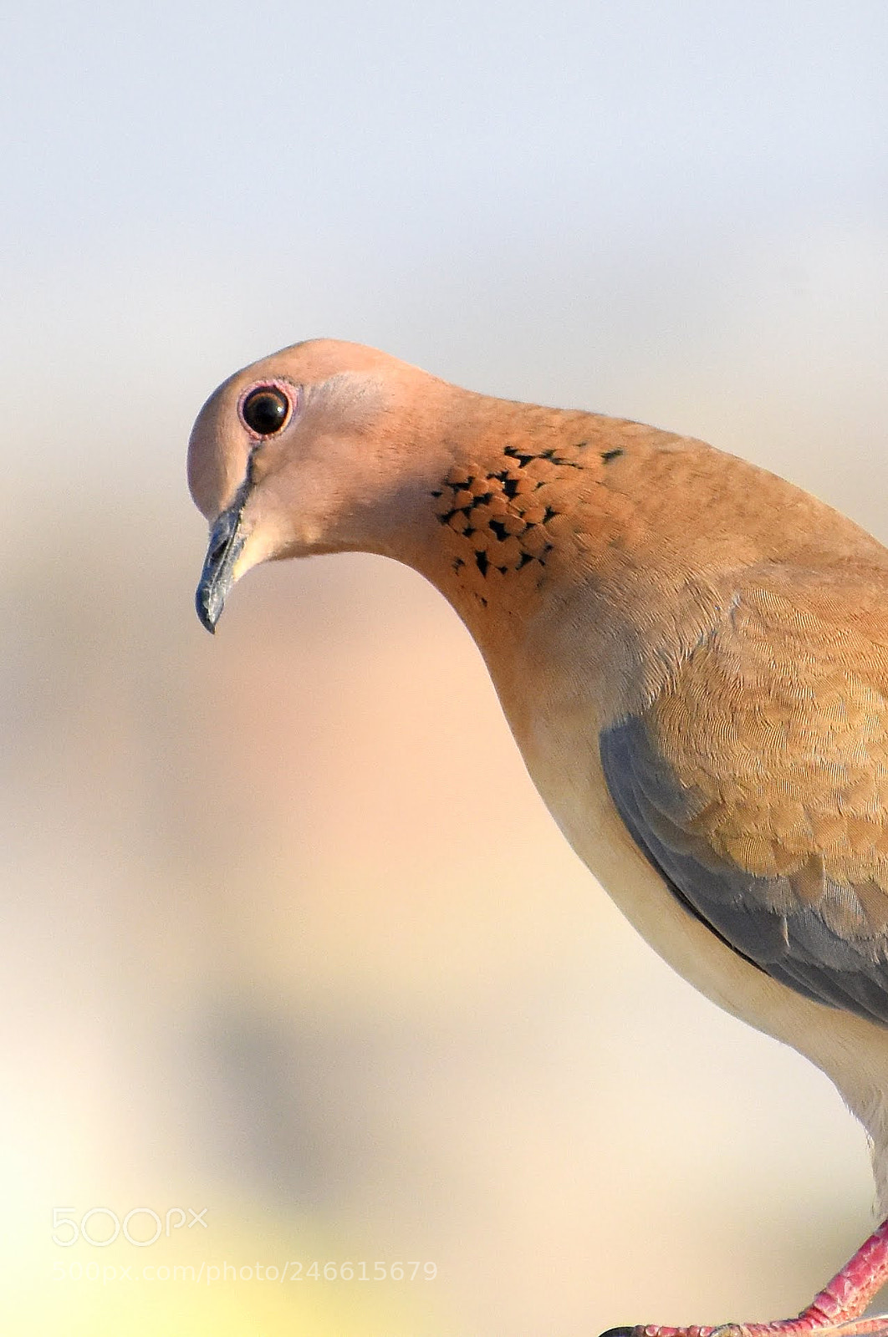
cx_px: 444
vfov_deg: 4.6
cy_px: 668
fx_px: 16699
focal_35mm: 450
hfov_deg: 3.0
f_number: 6.3
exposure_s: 1/2500
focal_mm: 300
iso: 800
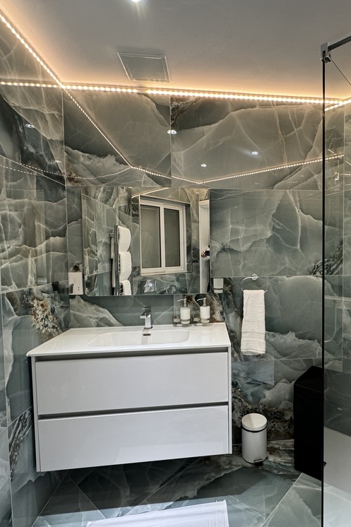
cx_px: 241
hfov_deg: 60.1
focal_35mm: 20
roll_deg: +0.0
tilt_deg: -3.4
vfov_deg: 84.0
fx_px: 293
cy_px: 268
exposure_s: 1/100
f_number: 2.2
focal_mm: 2.22
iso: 200
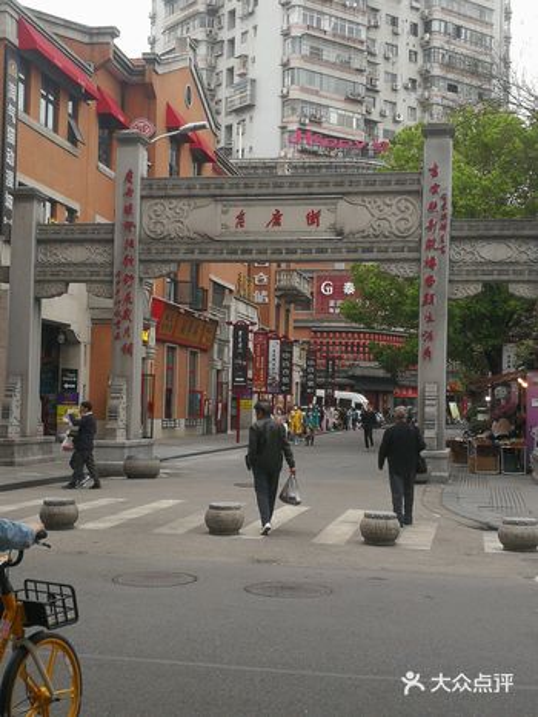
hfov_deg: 30.9
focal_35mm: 47
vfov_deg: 40.4
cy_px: 358
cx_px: 269
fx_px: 973
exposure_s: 1/139
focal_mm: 3.95
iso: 50
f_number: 2.2
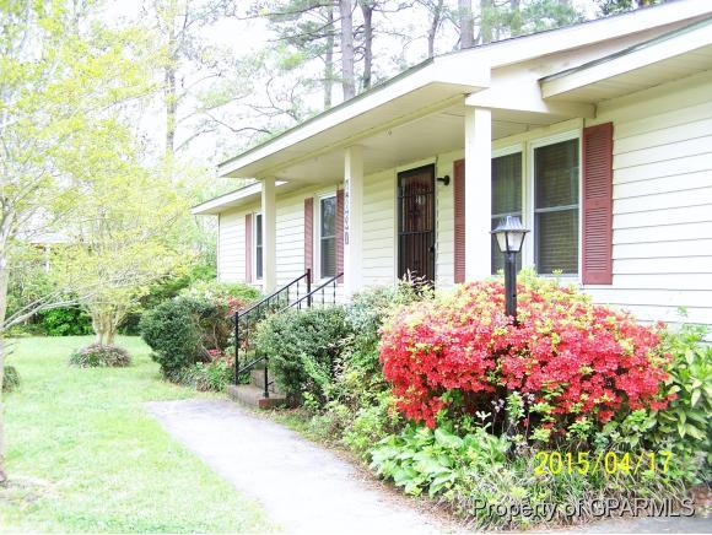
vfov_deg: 37.8
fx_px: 782
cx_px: 356
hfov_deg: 48.9
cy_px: 268
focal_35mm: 38
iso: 80
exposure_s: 1/90
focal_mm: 6.3
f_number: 2.8
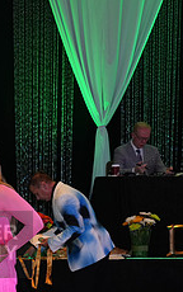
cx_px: -105
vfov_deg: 26.2
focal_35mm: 77
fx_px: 614
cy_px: 244
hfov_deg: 15.4
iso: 1600
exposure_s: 1/200
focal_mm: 30
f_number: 4
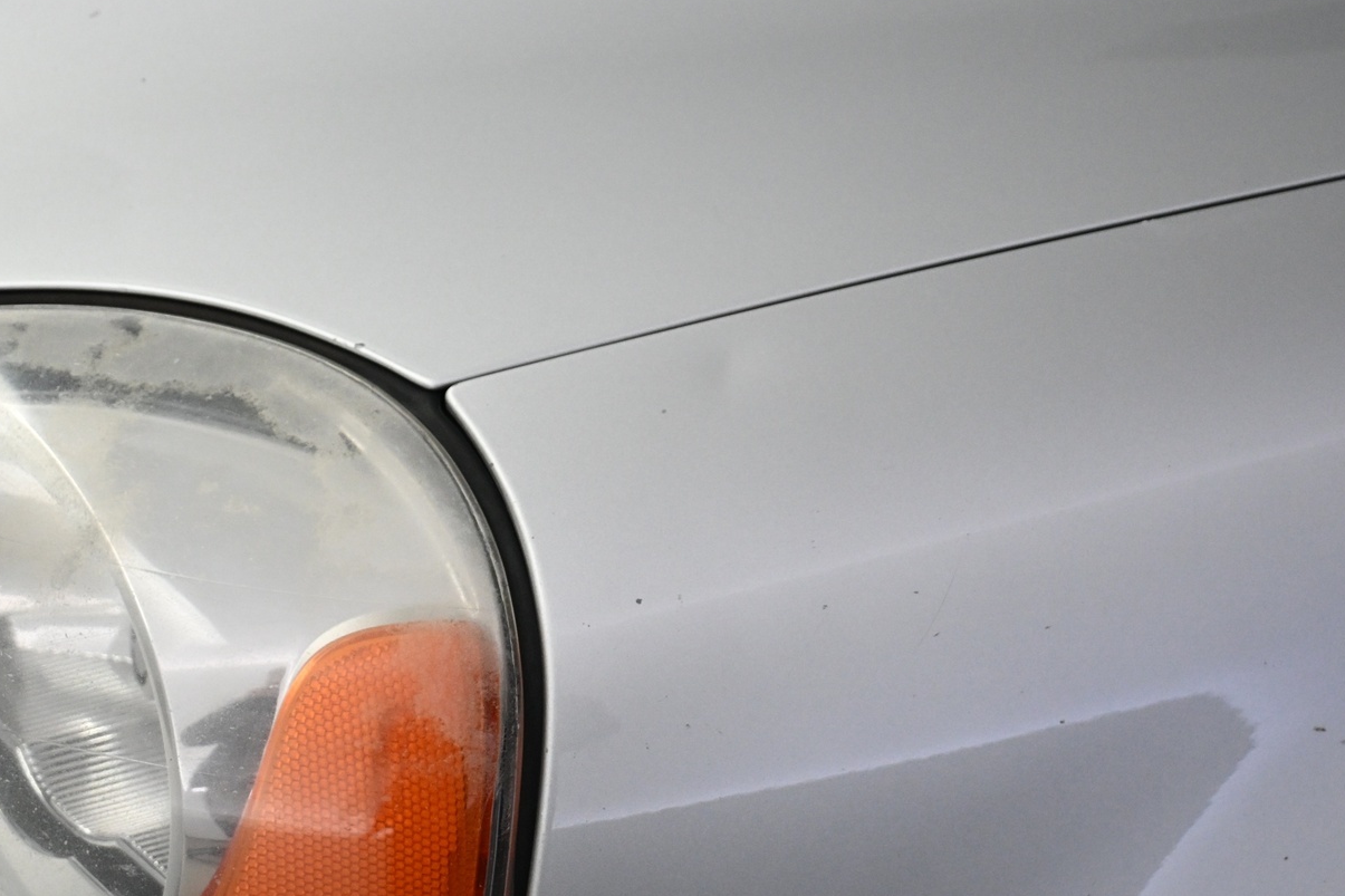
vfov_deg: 16.5
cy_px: 322
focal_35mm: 83
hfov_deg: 24.6
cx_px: 710
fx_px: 3088
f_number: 5.6
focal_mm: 41
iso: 2000
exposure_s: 1/125
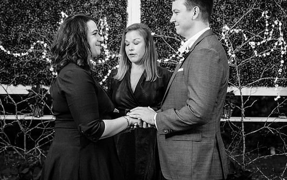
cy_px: 77
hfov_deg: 28.6
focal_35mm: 72
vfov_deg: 18.1
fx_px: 563
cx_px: 130
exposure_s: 1/100
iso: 2000
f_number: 3.5
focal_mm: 60
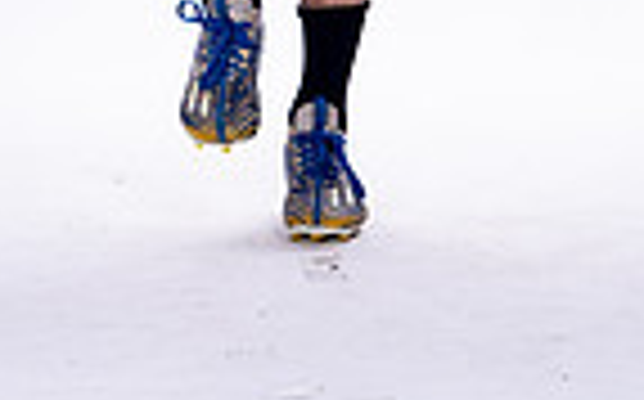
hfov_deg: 6.4
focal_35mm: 331
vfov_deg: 3.9
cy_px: -571
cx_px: 351
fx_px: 5803
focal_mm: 103
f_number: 5.6
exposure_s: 1/250
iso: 640
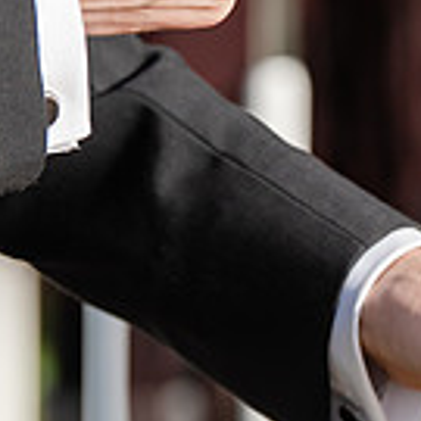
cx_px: 638
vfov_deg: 2.9
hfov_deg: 2.9
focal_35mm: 612
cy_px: 25
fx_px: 8421
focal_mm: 150
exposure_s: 1/2500
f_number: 4
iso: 400
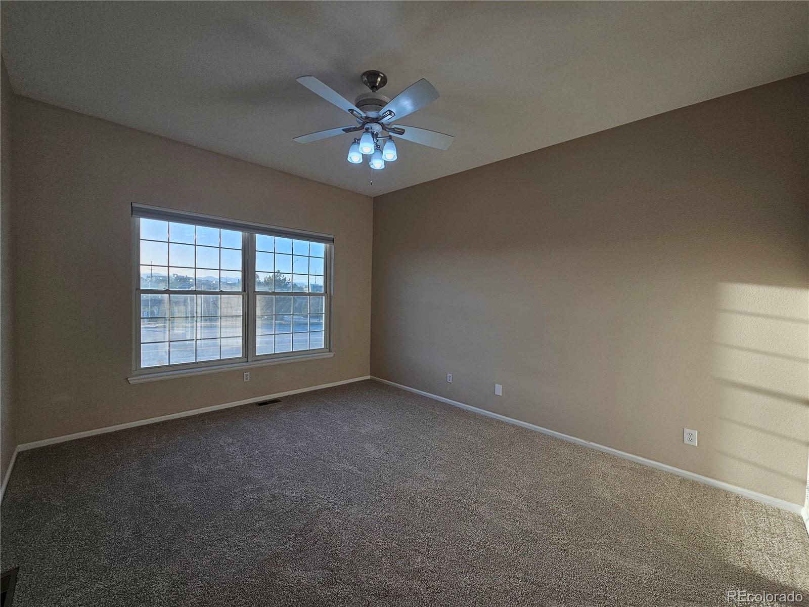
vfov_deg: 89.9
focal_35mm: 13
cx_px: 404
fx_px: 304
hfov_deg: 106.2
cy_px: 304
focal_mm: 2.2
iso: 50
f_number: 2.2
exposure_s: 1/202
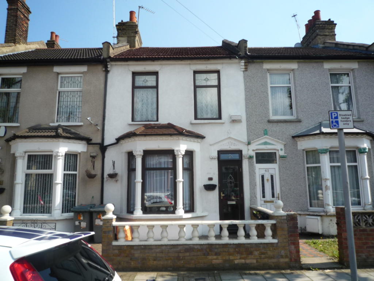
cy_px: 140
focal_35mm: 25
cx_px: 187
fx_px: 270
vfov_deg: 54.9
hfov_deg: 69.4
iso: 100
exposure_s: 1/500
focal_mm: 4.4
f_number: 4
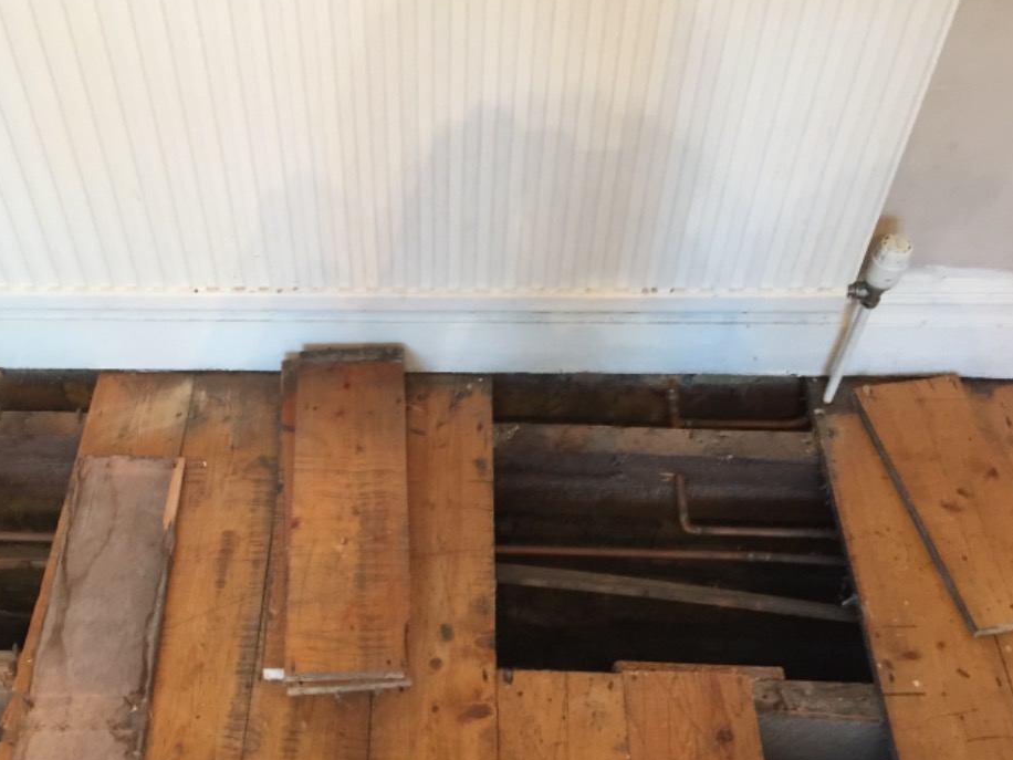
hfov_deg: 48.5
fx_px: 1112
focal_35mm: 38
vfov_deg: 37.7
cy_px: 395
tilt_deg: -46.9
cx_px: 375
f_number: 2.2
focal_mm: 4.15
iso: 160
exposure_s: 1/17
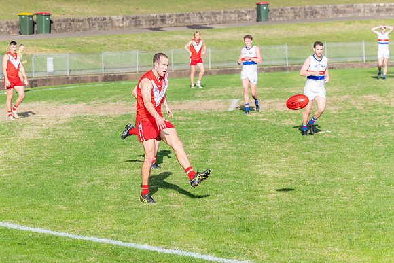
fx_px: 1965
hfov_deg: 11.4
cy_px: 152
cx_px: 161
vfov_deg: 7.7
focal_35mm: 180
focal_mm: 150
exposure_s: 1/1600
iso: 800
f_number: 8
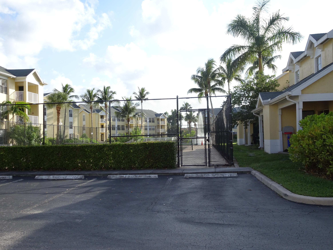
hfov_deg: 54.0
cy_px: 125
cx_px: 166
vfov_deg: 41.8
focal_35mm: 34
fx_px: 327
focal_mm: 5.79
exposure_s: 1/400
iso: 80
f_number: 4
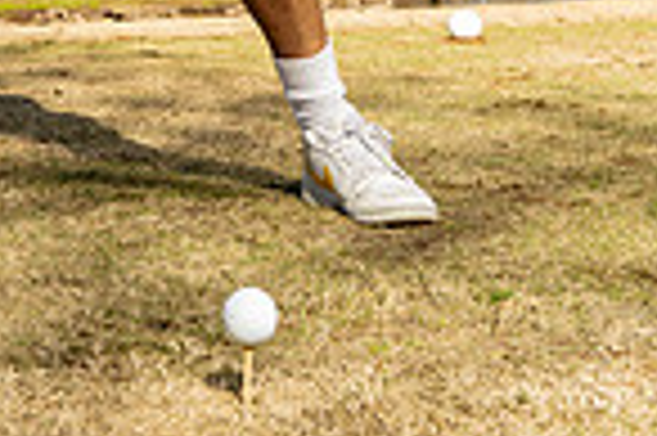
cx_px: 194
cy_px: -512
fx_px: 1969
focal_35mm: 108
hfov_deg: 18.9
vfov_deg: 11.1
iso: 200
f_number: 8
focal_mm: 35
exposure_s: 1/250
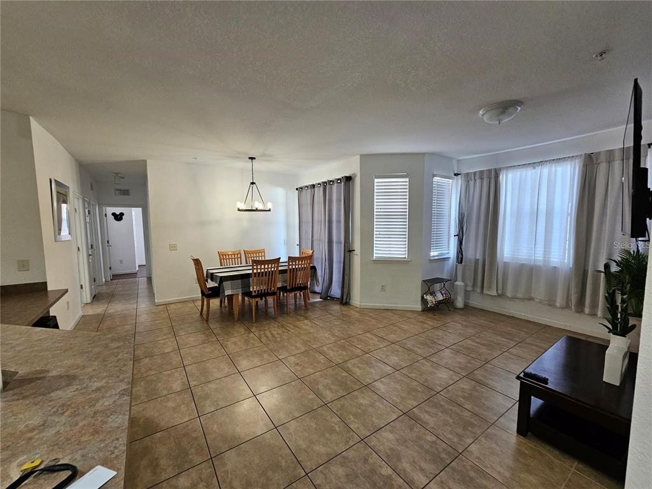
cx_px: 326
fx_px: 245
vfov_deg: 89.9
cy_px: 244
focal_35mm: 13
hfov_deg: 106.2
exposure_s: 1/60
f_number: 2.2
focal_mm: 2.2
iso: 160
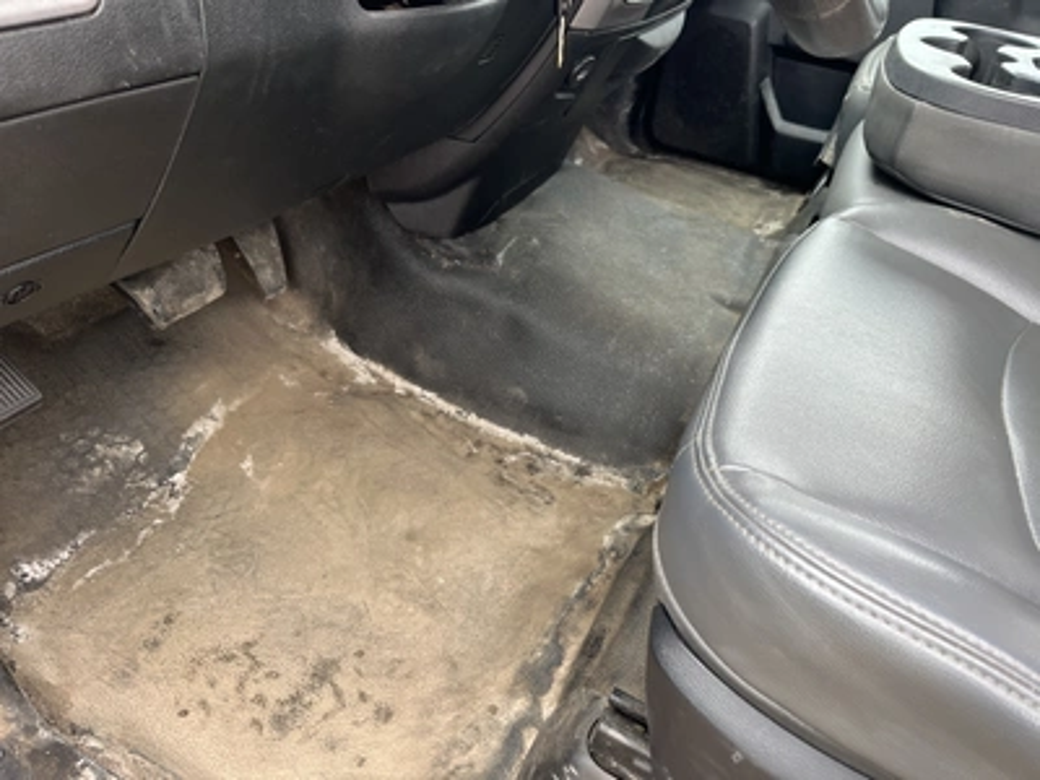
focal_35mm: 26
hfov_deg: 67.3
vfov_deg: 53.1
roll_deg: -16.1
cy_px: 390
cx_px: 520
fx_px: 781
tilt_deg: -41.0
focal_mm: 5.1
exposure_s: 1/121
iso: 40
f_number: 1.6
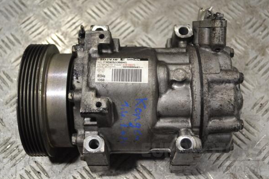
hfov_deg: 40.3
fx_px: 366
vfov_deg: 27.5
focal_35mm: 49
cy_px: 89
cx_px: 133
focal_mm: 32
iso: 400
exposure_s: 1/100
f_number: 5
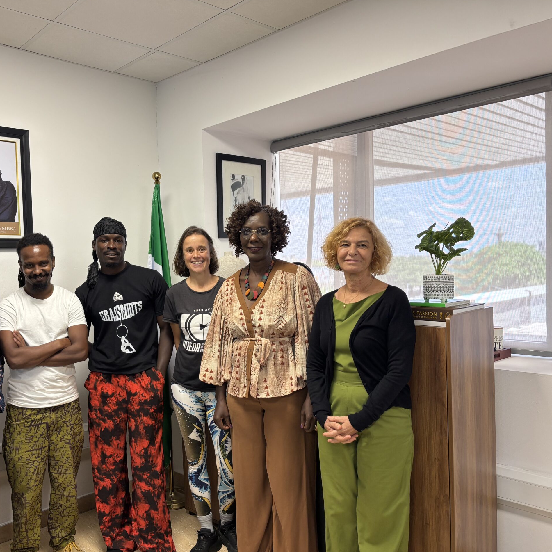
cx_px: 202
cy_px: 276
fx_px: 559
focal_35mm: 31
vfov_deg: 52.5
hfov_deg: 51.9
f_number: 1.6
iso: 64
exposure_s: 1/50
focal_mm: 5.96
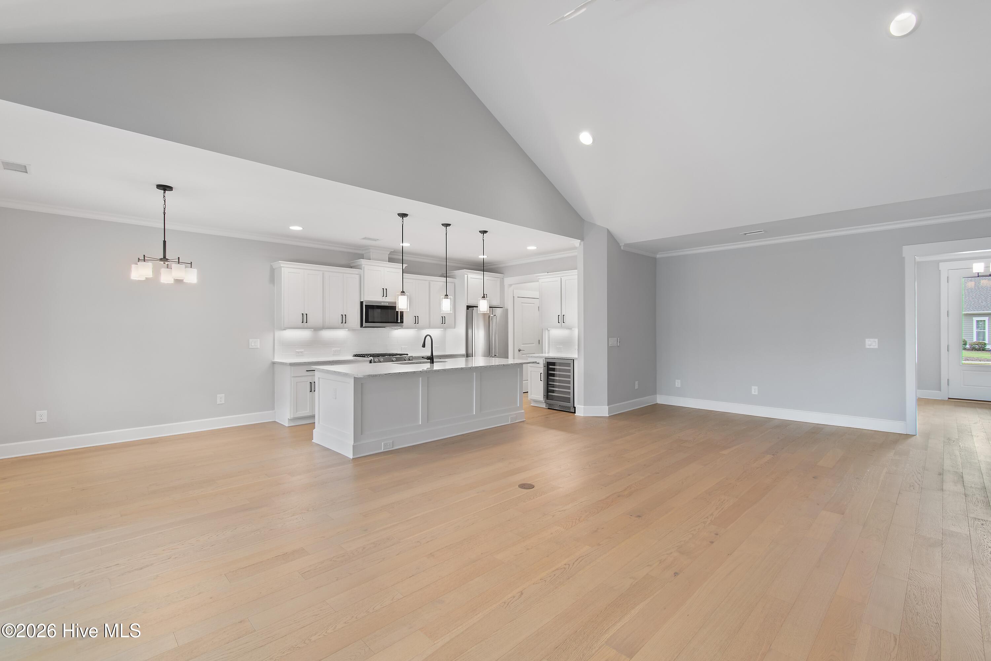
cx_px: 496
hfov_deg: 100.4
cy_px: 330
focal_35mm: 15
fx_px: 413
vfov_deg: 77.3
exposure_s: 1/4
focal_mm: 10
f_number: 4.5
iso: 100
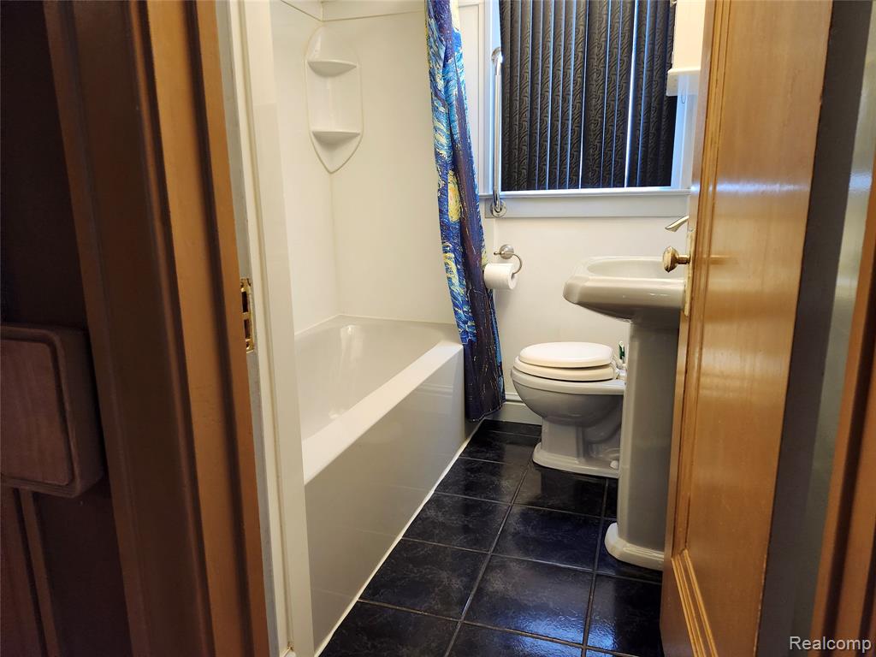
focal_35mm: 23
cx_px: 438
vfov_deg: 58.9
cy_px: 328
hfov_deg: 73.9
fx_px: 582
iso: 800
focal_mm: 5.54
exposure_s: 1/120
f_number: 1.8
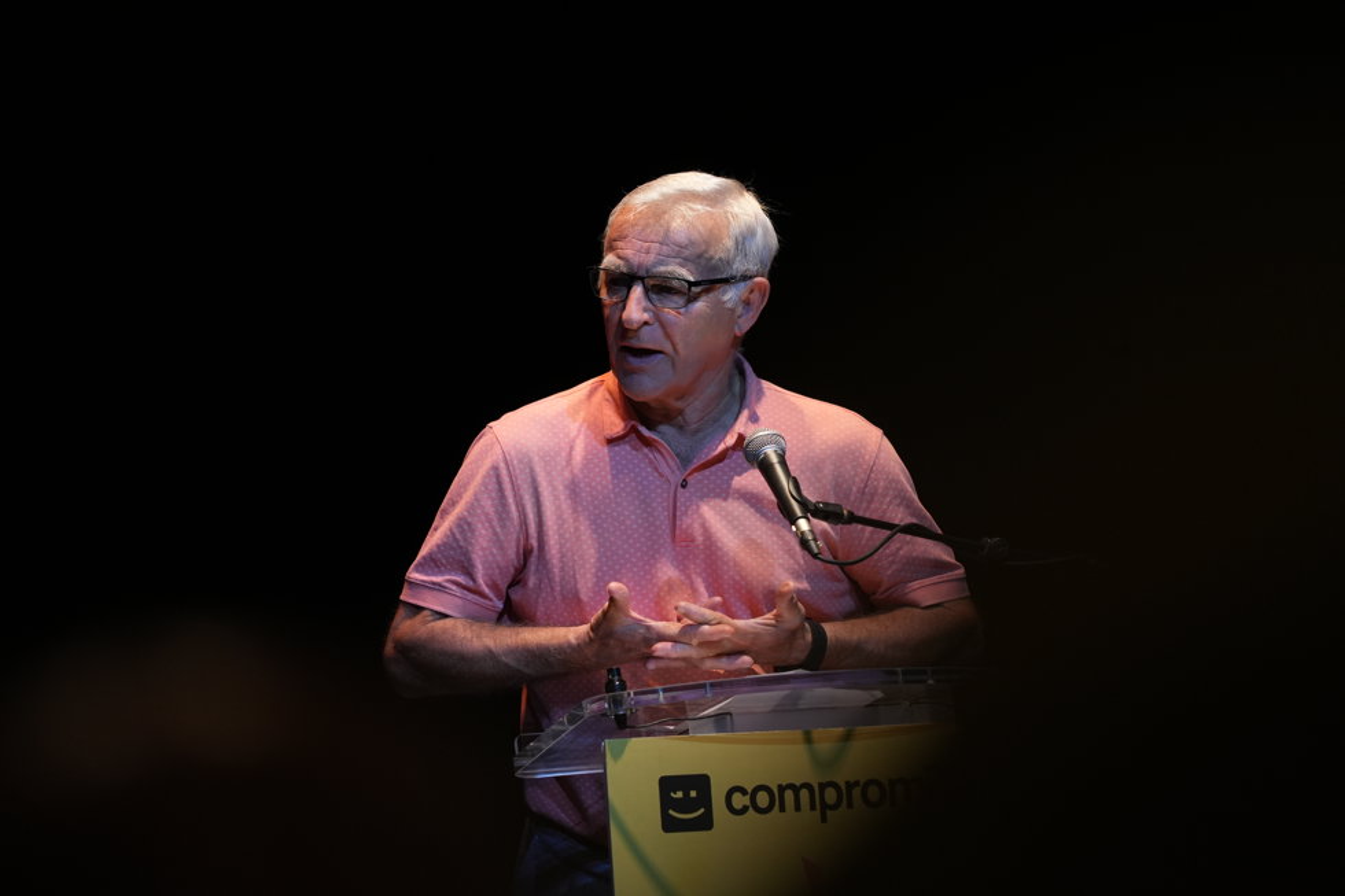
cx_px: 672
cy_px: 448
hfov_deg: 10.3
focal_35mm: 200
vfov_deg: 6.9
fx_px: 7470
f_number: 4
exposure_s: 1/250
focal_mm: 200
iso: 2000
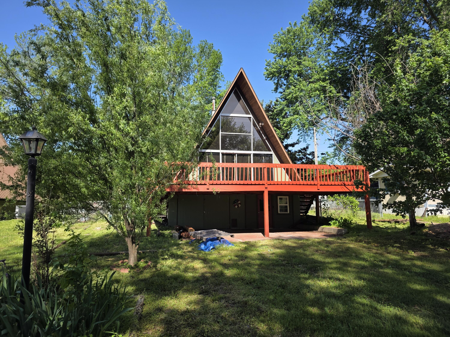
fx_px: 299
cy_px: 168
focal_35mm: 23
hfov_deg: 73.9
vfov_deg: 58.9
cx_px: 225
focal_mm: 6.3
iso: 80
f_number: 1.7
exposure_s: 1/2404
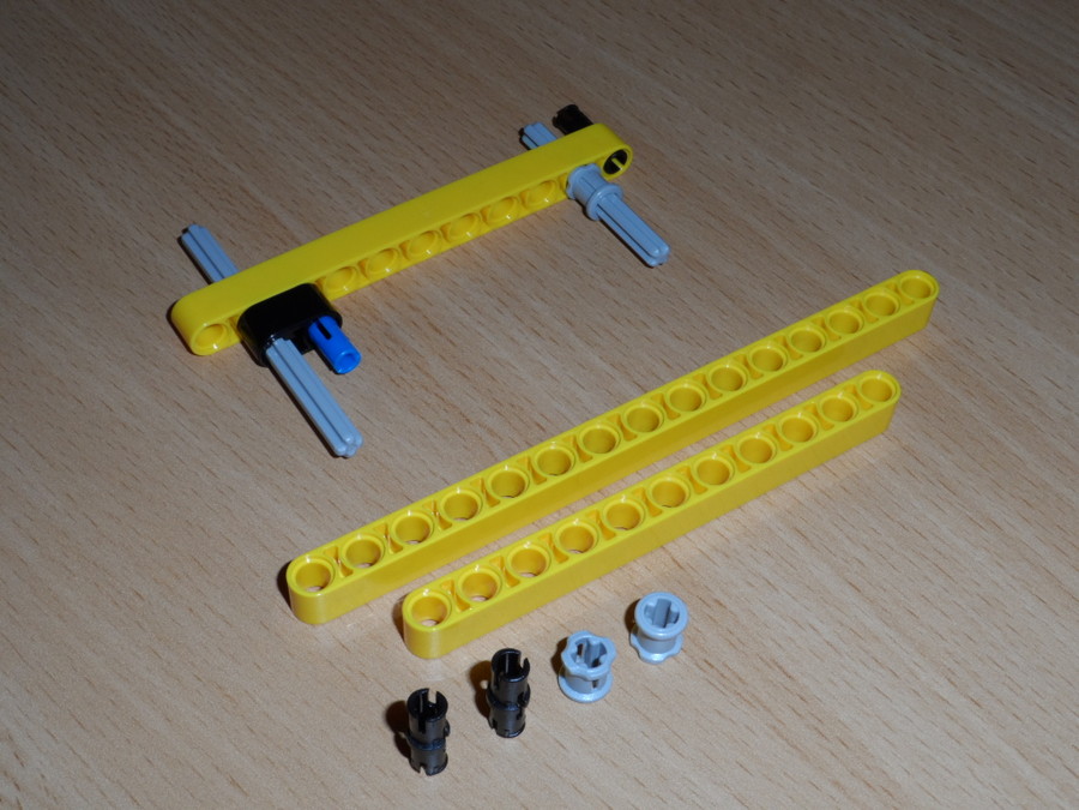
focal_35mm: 53
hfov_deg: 36.2
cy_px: 405
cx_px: 540
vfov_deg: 27.5
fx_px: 1652
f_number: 7.1
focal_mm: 8.7
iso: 100
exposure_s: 1/15
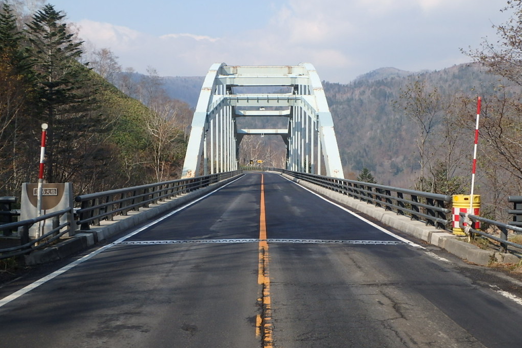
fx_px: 638
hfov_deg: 44.5
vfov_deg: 30.5
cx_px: 262
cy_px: 159
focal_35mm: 44
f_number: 5.2
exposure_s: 1/500
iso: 125
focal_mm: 7.5
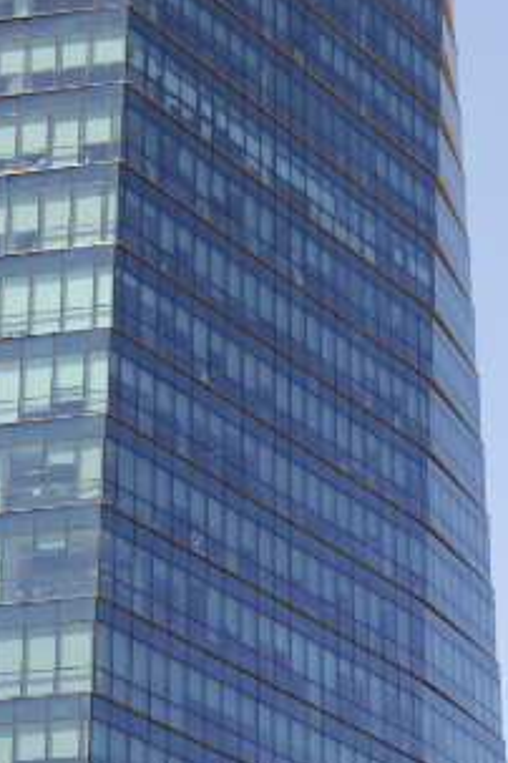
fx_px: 3069
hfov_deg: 9.4
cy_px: -96
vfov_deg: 13.8
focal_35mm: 145
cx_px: -74
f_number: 4.2
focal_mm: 44
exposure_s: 1/1000
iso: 200
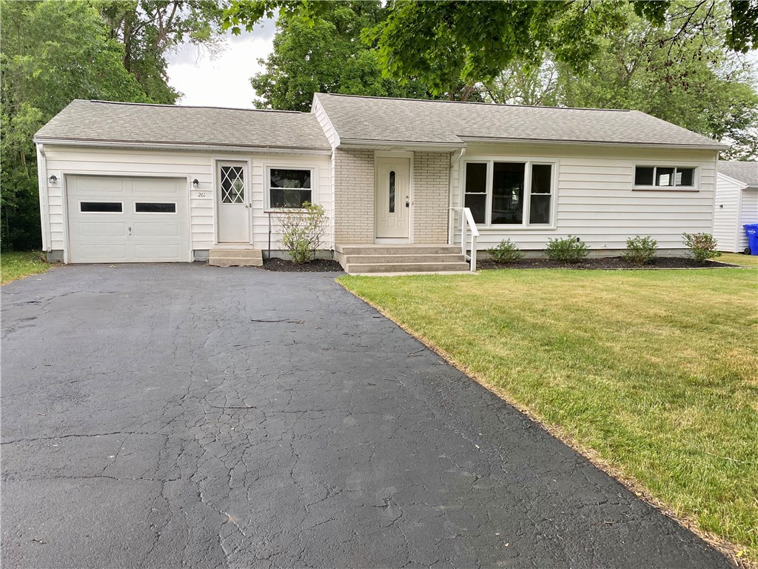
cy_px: 284
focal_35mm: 26
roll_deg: +0.1
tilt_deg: -5.6
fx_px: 569
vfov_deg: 53.1
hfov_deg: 67.3
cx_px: 379
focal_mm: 4.25
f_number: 1.8
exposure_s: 1/121
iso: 100
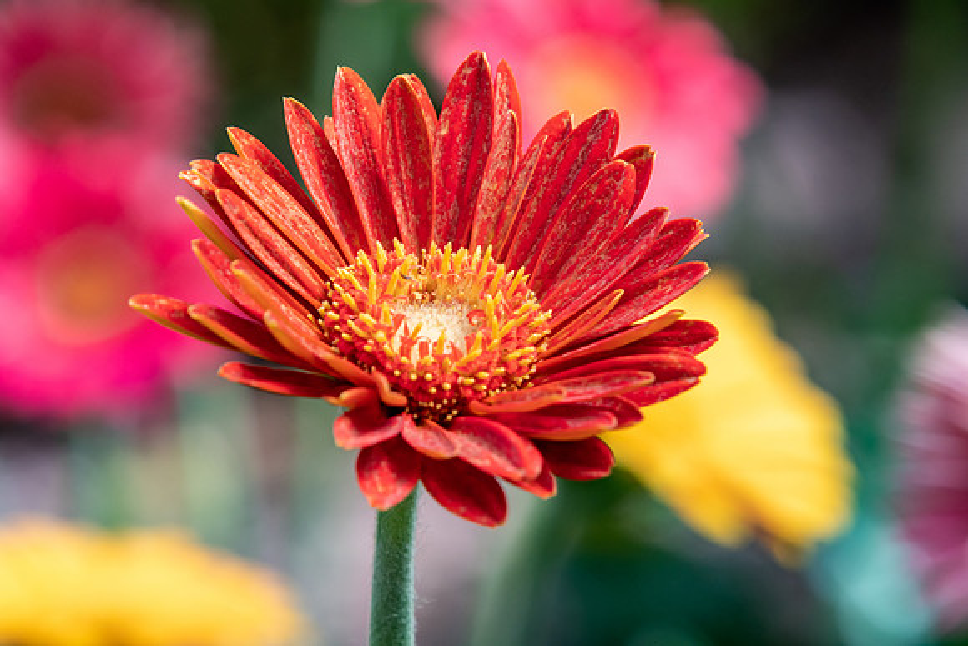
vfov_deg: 3.1
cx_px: 484
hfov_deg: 4.6
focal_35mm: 450
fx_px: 12102
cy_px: 323
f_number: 11
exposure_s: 1/160
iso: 400
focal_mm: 300
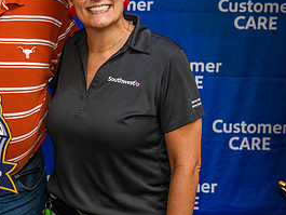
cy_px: 56
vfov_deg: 15.7
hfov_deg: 20.3
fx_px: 777
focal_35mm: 94
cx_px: 16
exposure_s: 1/160
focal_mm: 44
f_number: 4
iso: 1250
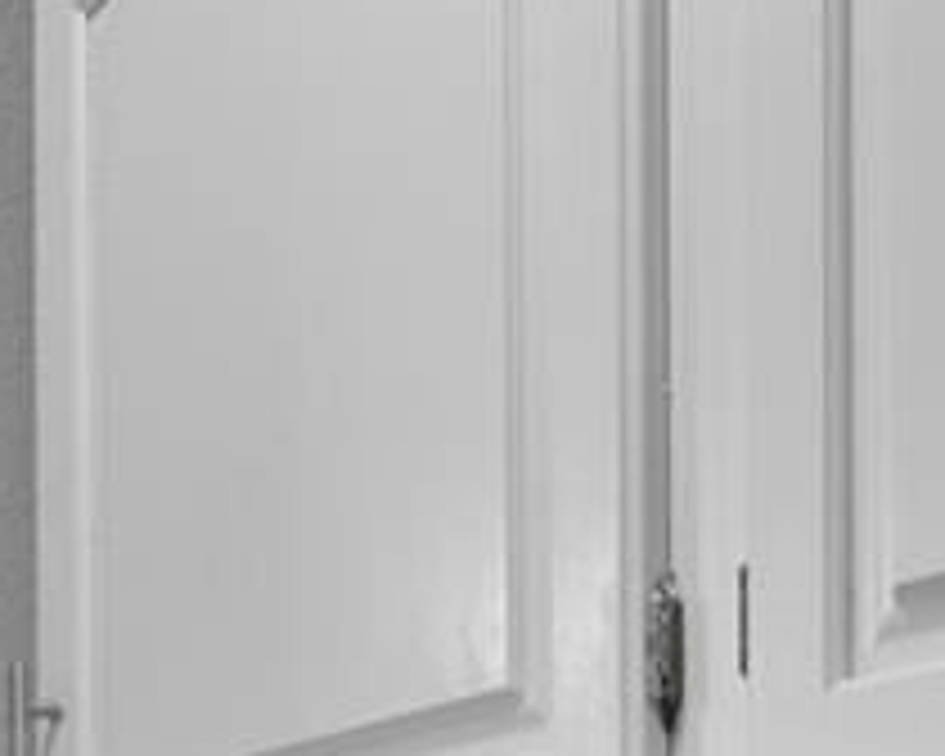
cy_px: 1217
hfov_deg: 18.8
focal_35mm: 100
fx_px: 2797
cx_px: 86
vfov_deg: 14.2
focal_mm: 14
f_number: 7.1
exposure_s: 1/3
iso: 250
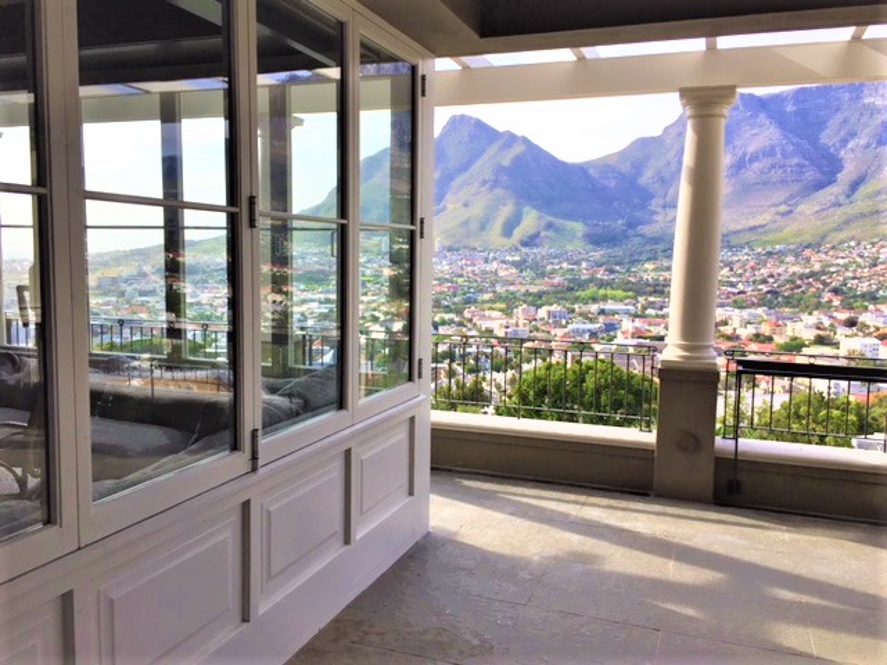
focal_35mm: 29
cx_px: 444
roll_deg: -1.1
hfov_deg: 61.7
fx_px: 743
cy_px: 332
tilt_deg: -6.1
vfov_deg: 48.2
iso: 32
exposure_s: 1/1041
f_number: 2.2
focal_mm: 4.15
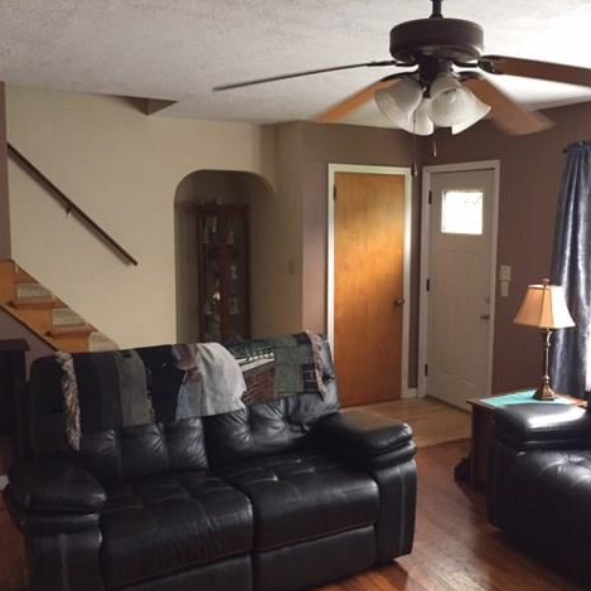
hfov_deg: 46.6
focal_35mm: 35
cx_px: 386
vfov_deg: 47.2
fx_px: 676
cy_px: 294
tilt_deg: -5.2
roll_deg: -2.4
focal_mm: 4.15
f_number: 2.2
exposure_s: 1/30
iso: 200
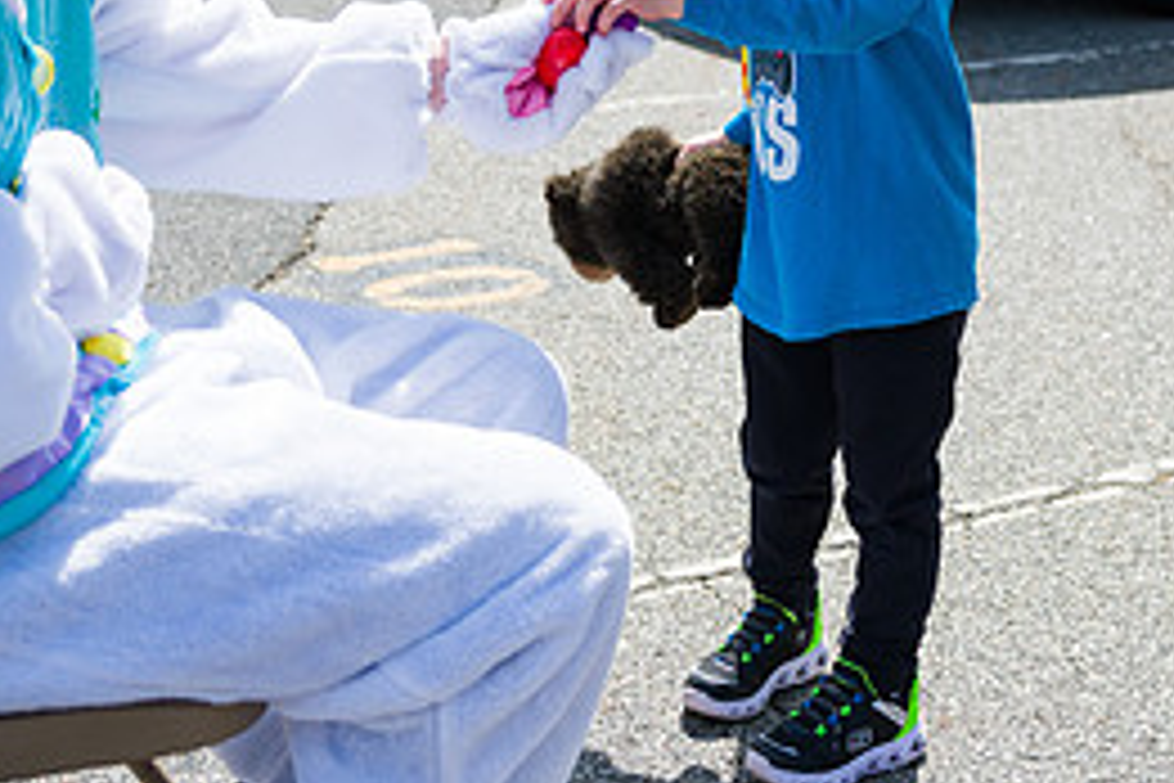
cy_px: 108
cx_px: 868
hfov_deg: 25.1
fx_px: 2609
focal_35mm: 80
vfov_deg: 16.9
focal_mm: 36
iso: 200
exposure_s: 1/3200
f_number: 4
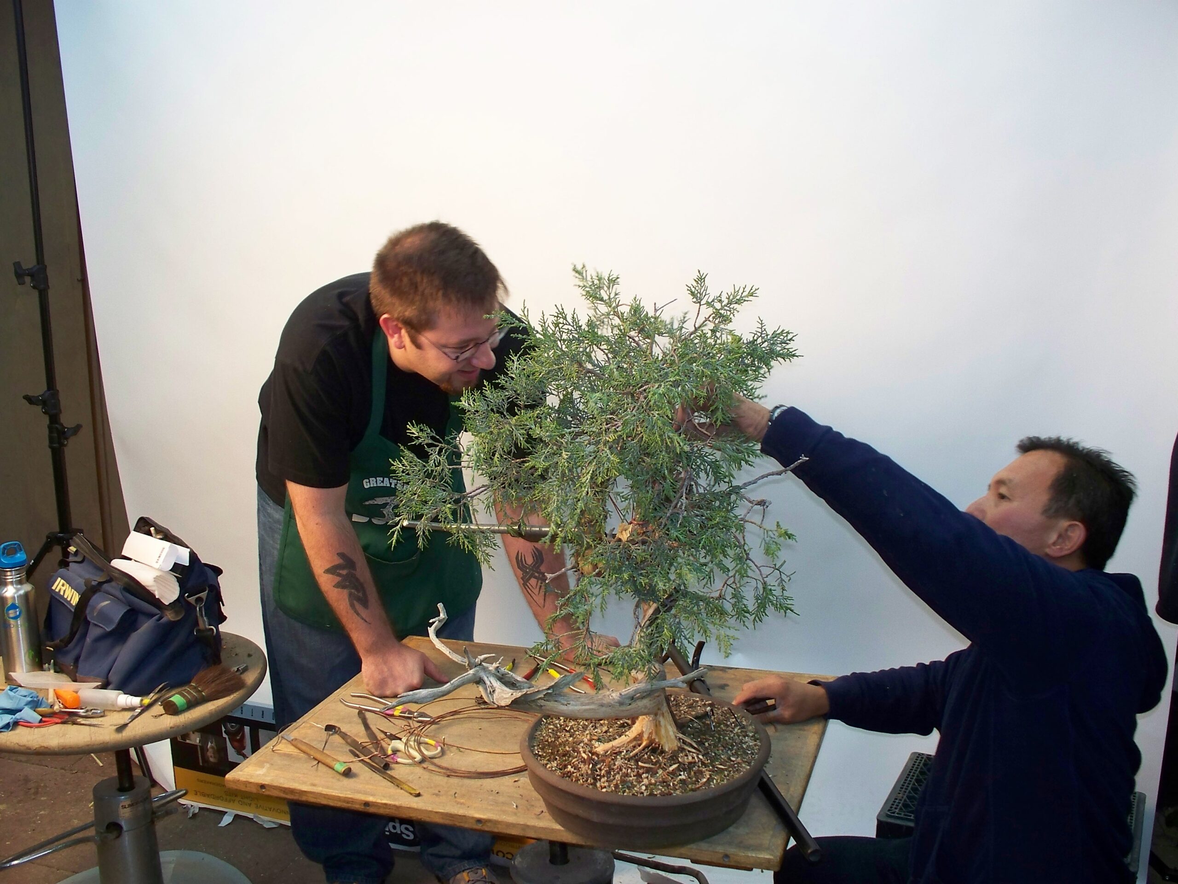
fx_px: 1225
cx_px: 589
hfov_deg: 51.4
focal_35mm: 36
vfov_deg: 39.7
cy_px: 442
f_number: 2.8
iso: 200
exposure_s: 1/60
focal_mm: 7.54
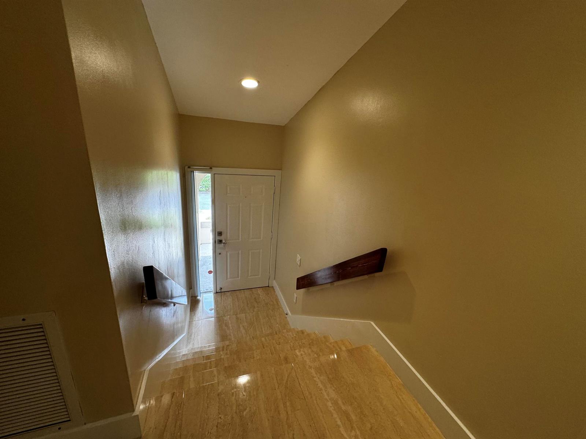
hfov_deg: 102.1
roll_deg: -5.0
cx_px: 293
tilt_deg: -17.9
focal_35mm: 14
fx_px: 237
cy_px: 220
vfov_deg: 85.7
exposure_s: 1/60
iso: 200
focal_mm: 2.22
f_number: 2.2
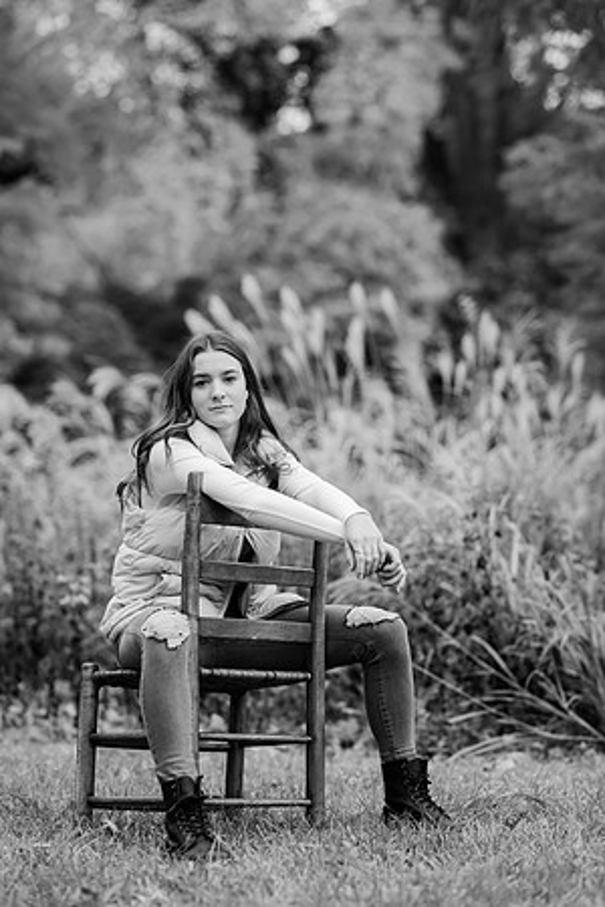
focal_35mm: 85
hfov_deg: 16.1
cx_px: 302
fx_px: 2143
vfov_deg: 23.9
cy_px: 454
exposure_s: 1/160
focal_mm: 85
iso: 250
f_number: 2.2
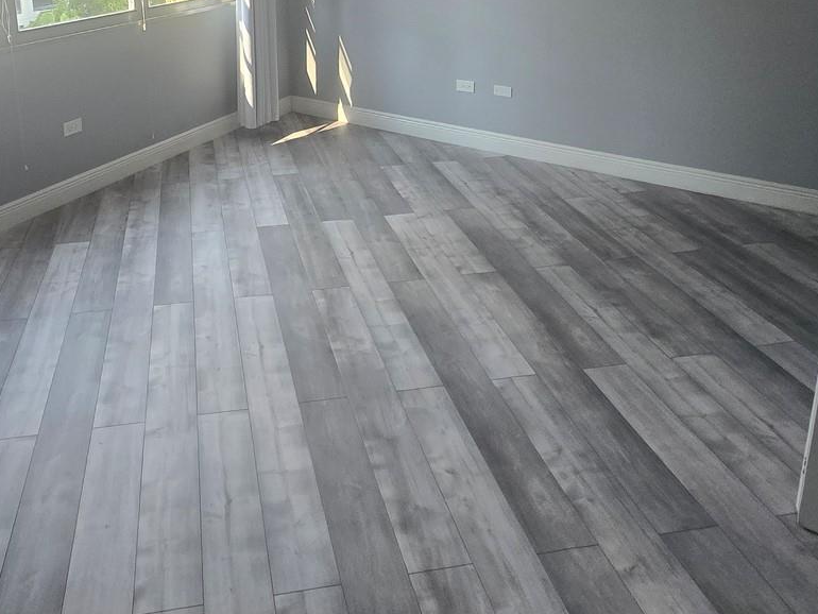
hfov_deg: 63.9
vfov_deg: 46.1
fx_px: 638
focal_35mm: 27
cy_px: 53
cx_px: 282
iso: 125
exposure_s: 1/60
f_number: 2.2
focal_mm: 1.7
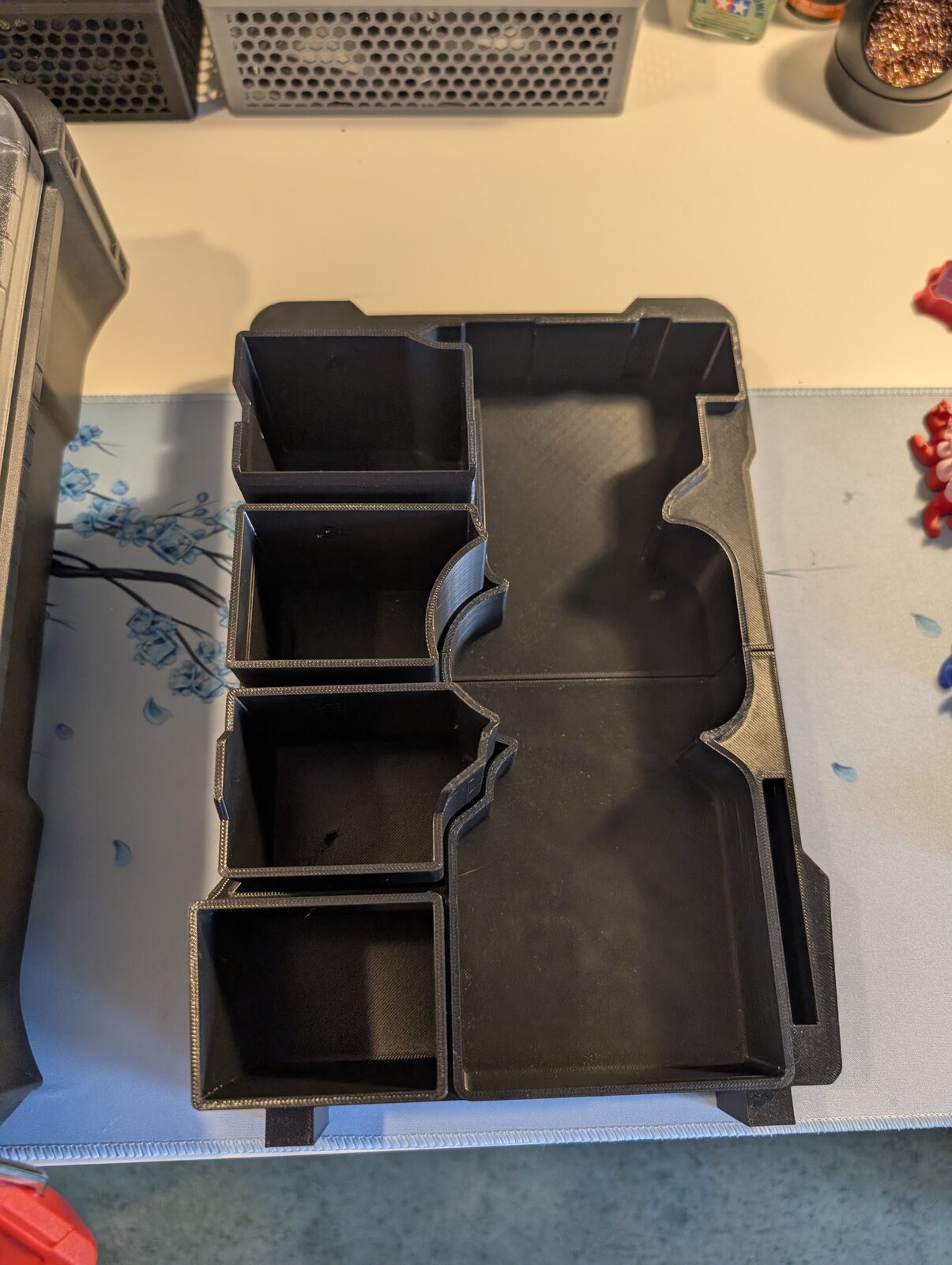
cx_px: 476
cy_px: 632
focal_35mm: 24
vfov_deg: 71.5
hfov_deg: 56.9
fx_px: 878
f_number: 1.68
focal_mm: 6.9
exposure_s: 1/194
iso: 361
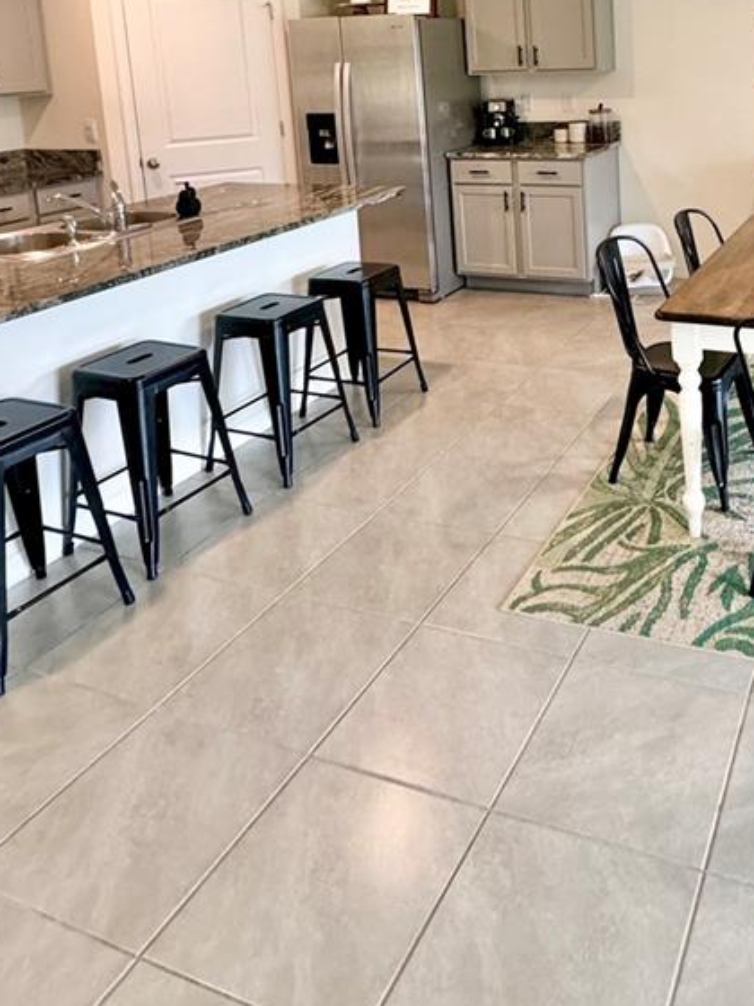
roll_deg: +2.4
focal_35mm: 30
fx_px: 871
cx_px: 610
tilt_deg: -6.7
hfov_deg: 44.4
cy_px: 163
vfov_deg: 54.6
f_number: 2.2
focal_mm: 2.22
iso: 320
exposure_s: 1/120
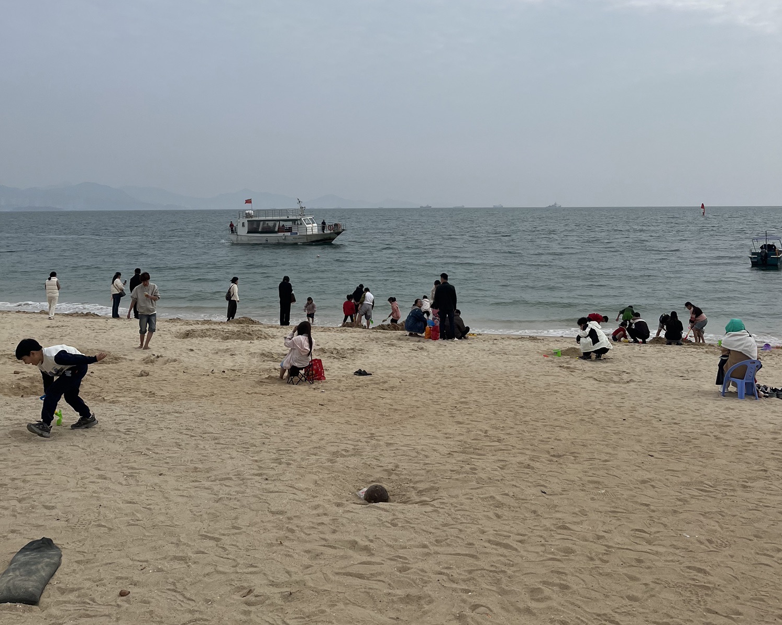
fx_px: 787
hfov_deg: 52.9
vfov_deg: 42.4
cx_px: 392
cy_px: 180
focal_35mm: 34
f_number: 1.6
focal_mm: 5.1
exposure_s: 1/4854
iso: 50
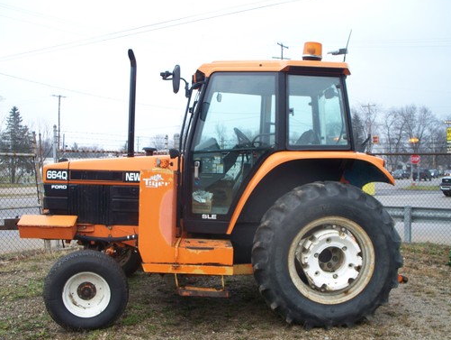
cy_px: 172
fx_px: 509
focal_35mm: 39
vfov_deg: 36.9
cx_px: 223
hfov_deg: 47.8
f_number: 2.8
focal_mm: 7.54
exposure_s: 1/80
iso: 64
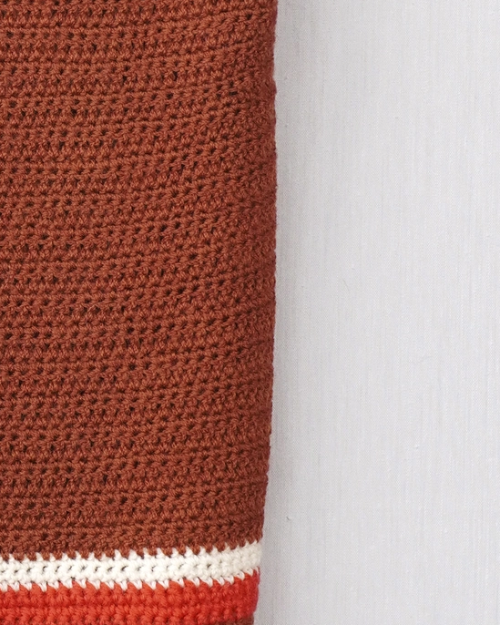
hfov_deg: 8.0
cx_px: -261
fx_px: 3495
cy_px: 145
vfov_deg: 10.2
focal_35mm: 189
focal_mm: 32
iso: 320
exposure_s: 1/80
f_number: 5
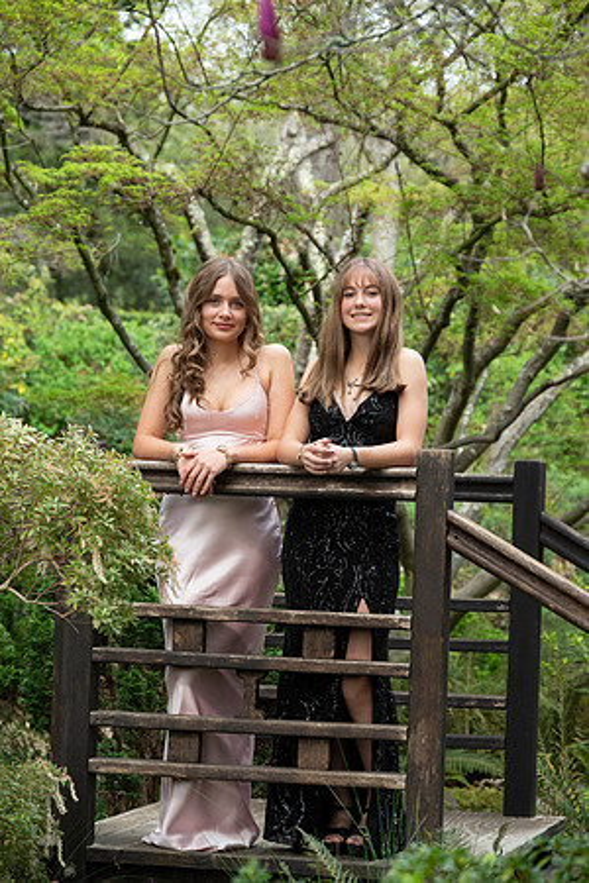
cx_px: 294
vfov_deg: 17.1
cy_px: 442
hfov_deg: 11.4
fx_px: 2945
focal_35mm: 120
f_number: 6.3
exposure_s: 1/640
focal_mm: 120
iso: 1250
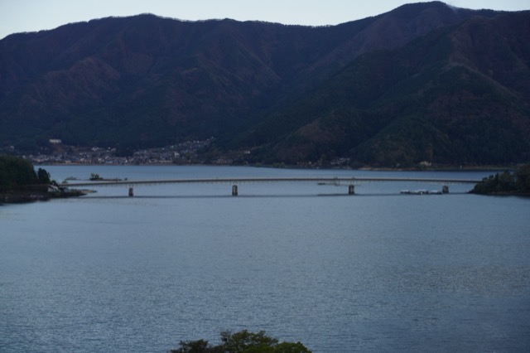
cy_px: 176
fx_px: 1001
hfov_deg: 29.7
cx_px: 265
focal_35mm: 68
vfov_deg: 20.0
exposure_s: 1/100
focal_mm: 68
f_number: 6.3
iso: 100
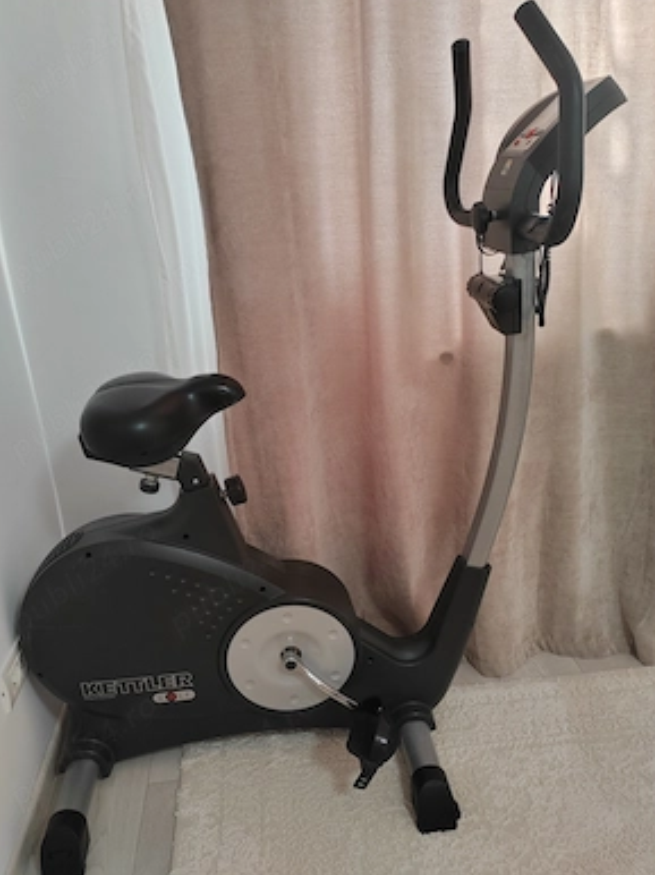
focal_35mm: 28
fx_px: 707
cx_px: 322
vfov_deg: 63.5
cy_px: 442
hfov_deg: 49.7
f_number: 1.9
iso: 400
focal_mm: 5.52
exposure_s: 1/50
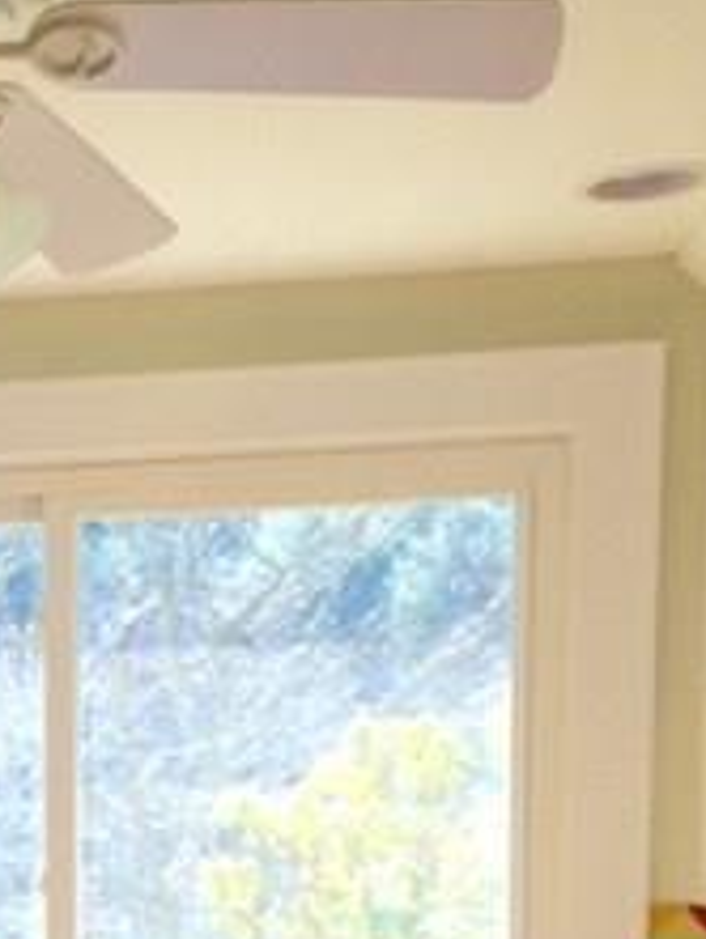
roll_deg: -0.1
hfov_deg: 16.4
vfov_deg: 22.2
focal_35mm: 84
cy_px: 998
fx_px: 2282
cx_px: -264
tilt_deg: -4.1
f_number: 2.2
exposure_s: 1/120
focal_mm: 4.15
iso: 40
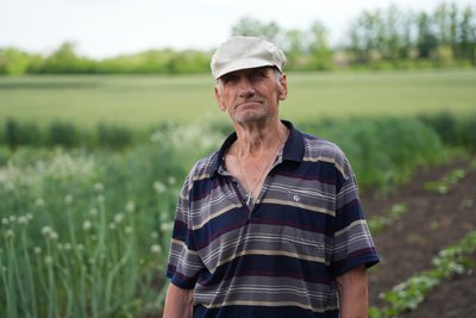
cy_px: 159
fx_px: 1389
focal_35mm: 105
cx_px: 238
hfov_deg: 19.4
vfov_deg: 13.1
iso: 100
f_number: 4
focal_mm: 105
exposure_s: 1/250
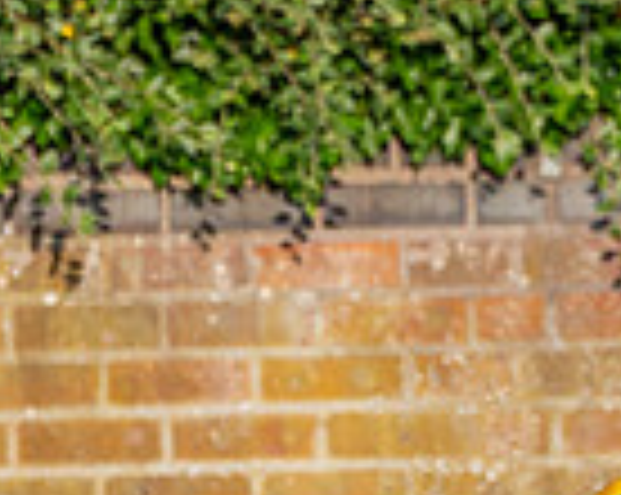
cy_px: 1134
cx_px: 1064
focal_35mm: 2955
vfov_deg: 0.5
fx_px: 54234
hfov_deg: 0.7
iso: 400
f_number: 2.8
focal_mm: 300
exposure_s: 1/4000
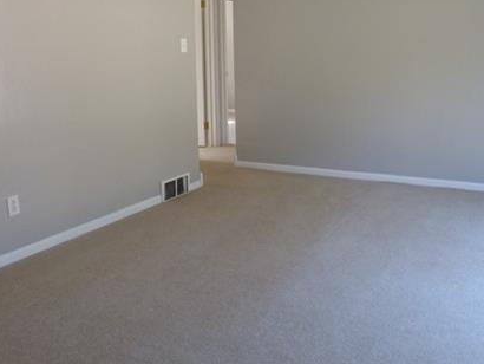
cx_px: 276
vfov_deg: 36.2
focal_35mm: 39
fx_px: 546
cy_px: 104
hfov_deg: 47.7
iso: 160
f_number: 2.8
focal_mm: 3.58
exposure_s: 1/60
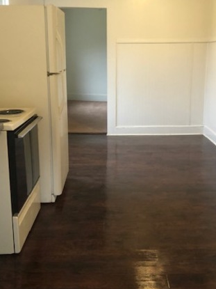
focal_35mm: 45
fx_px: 375
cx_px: 118
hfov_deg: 32.1
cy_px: 126
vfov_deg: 42.0
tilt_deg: -12.0
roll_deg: +0.0
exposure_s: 1/60
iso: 125
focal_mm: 3.99
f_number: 1.8
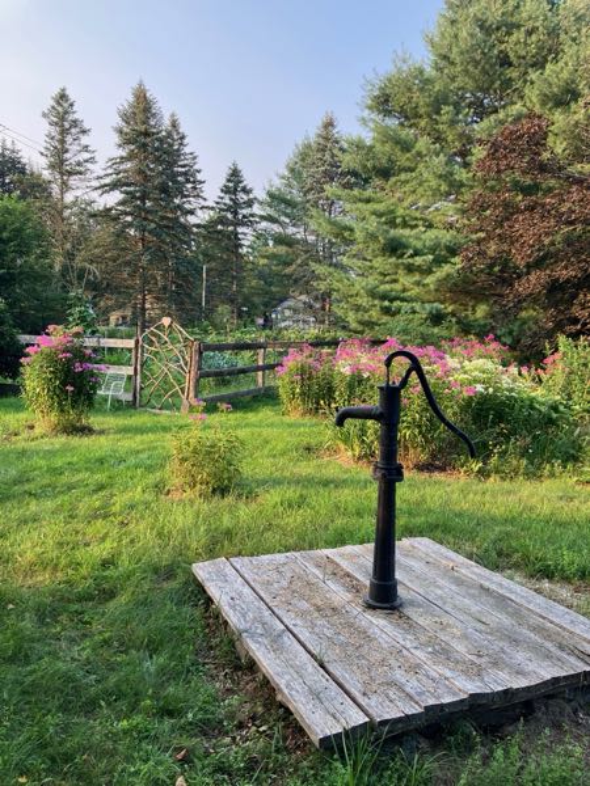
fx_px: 636
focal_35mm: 28
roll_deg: -1.4
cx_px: 295
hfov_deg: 49.7
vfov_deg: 63.4
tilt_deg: -4.2
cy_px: 393
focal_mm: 3.99
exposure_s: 1/183
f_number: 1.8
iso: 32
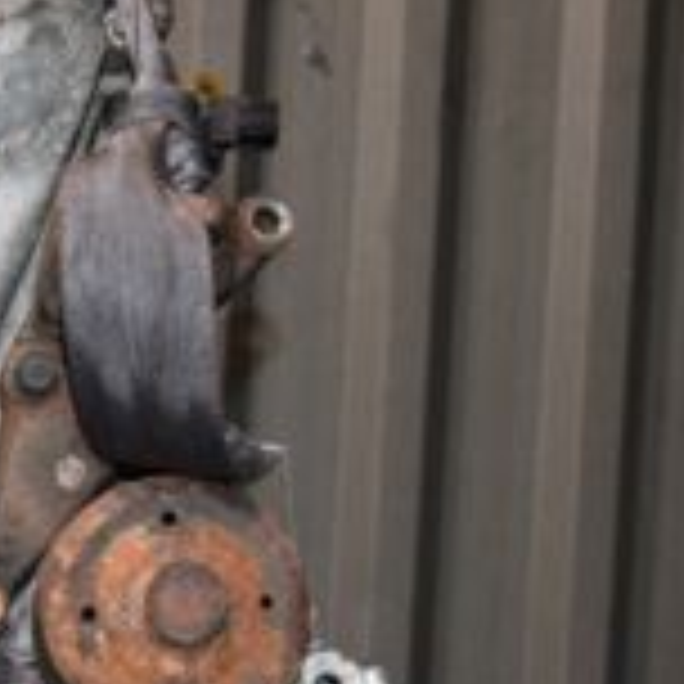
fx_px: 2521
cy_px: 652
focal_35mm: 113
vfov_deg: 15.2
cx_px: -135
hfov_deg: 14.9
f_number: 5
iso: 800
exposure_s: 1/60
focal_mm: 21
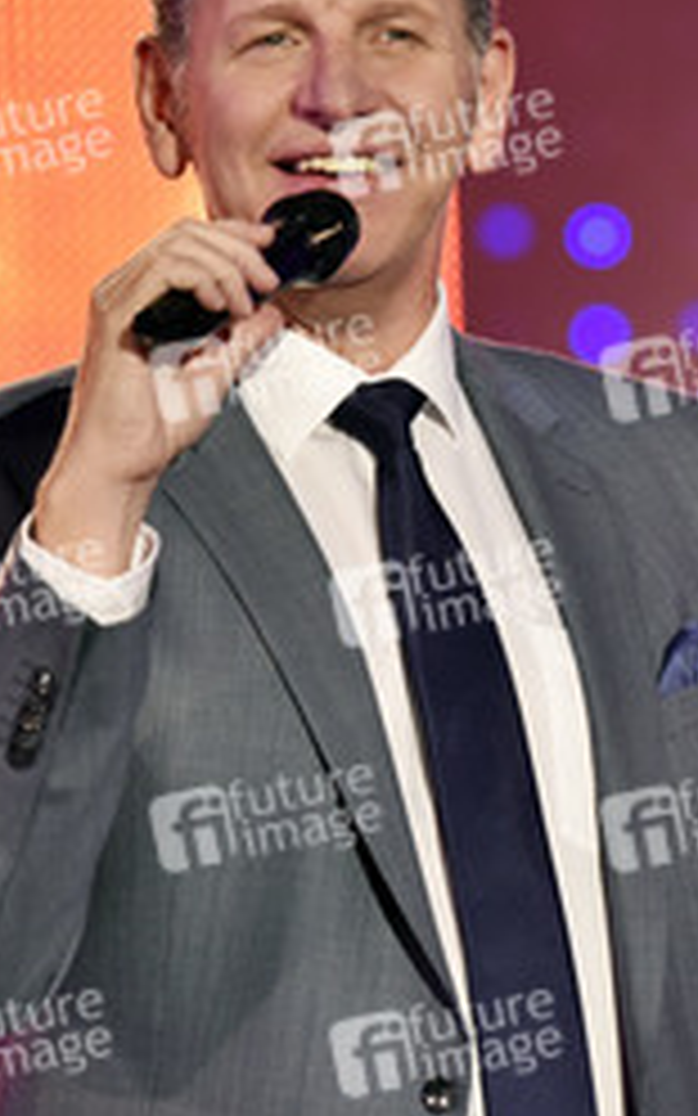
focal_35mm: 518
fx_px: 15766
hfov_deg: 2.5
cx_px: 777
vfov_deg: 4.1
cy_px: 482
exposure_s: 1/160
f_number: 5.6
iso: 4500
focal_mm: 280
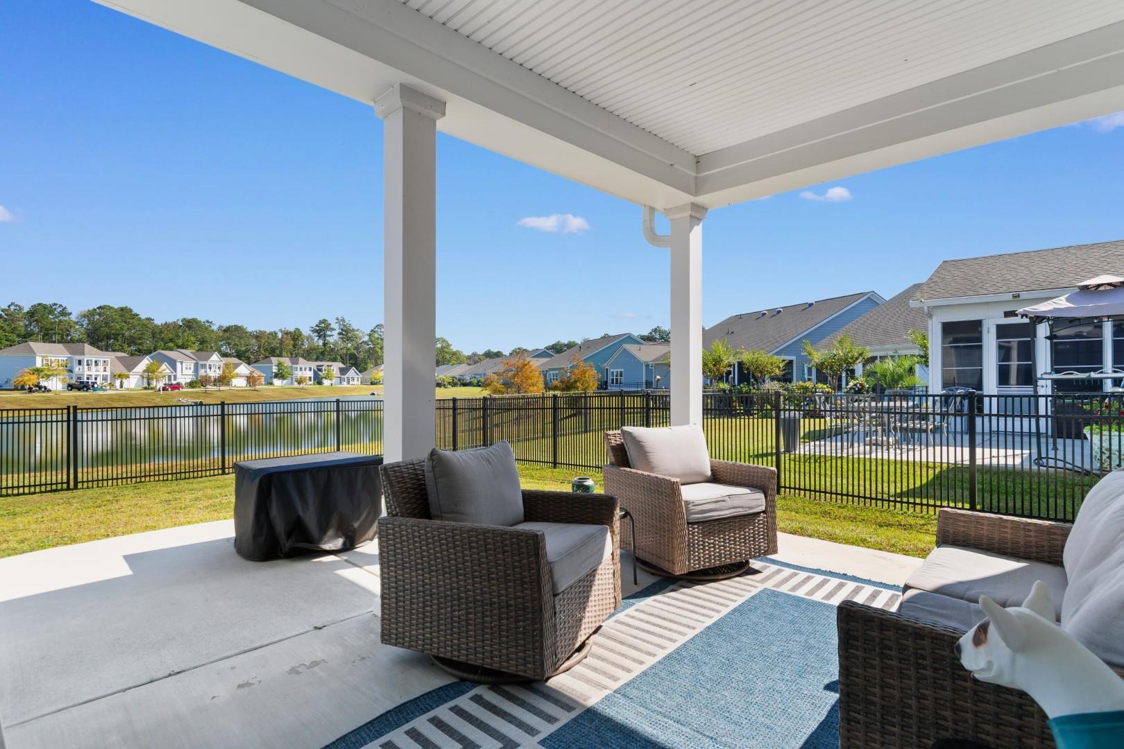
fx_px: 531
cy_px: 374
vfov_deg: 70.4
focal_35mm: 17
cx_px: 562
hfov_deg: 93.3
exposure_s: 1/200
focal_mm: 11.5
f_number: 7.1
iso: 100
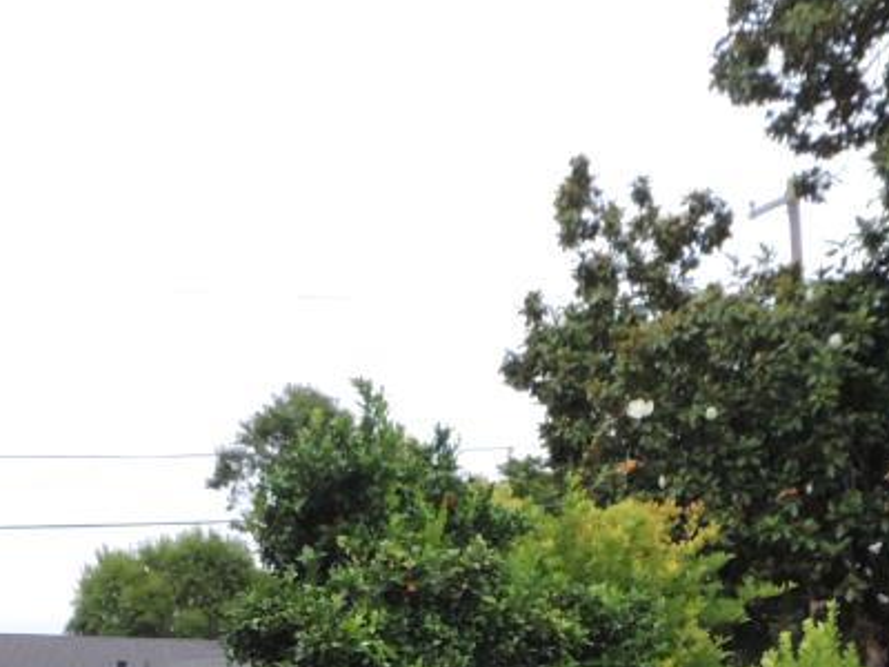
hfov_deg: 21.7
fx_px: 2311
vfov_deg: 15.3
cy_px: 957
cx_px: 347
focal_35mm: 90
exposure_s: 1/800
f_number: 3
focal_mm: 4.3
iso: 250
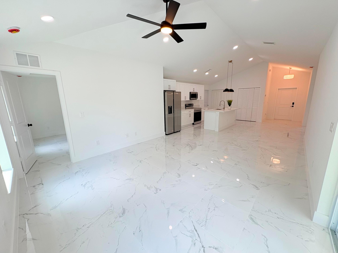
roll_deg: +1.7
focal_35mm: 14
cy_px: 126
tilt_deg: -10.8
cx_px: 169
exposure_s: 1/120
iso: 40
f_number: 2.2
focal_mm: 2.22
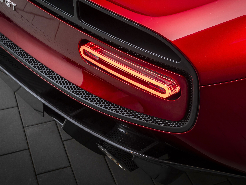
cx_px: 132
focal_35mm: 62
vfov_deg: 23.6
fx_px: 441
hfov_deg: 31.2
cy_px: 92
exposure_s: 1/80
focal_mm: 57
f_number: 11
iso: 1000
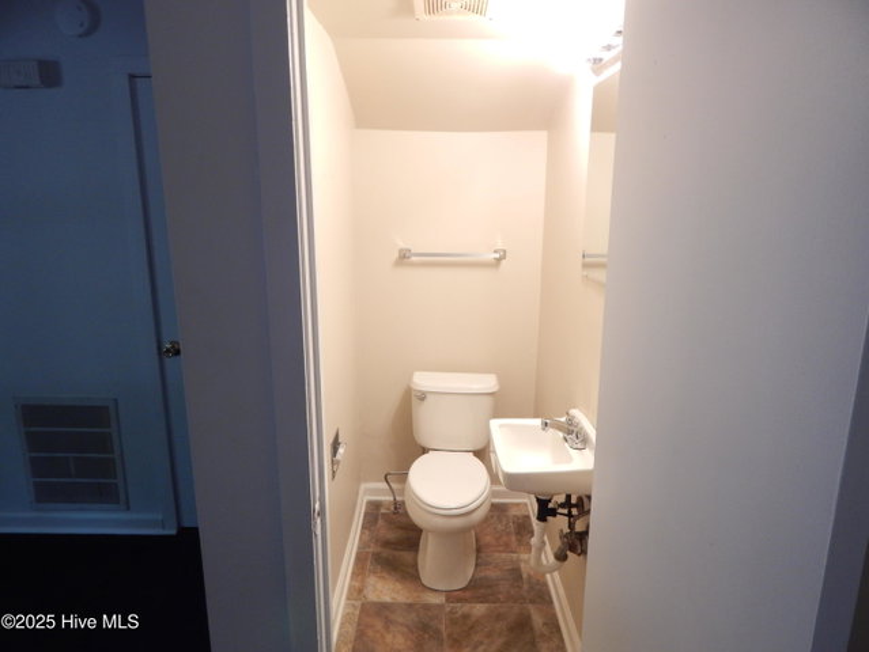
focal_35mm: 23
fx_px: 578
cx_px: 434
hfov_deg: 73.9
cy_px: 326
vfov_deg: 58.9
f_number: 3
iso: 200
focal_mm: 4
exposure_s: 1/30
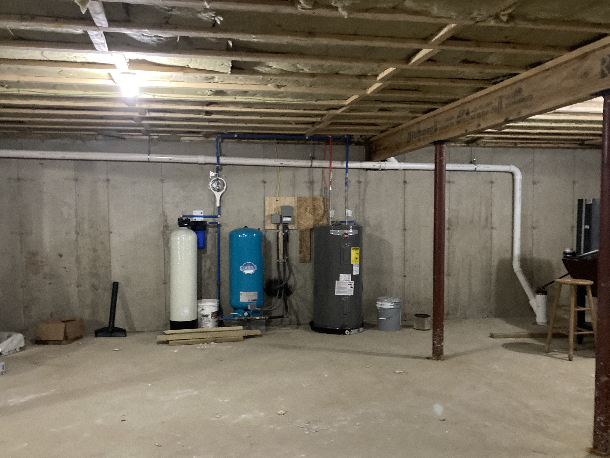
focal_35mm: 30
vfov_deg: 46.8
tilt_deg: -4.1
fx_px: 529
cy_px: 245
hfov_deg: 59.9
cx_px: 291
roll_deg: -0.8
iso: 640
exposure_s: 1/24
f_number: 1.8
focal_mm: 3.99
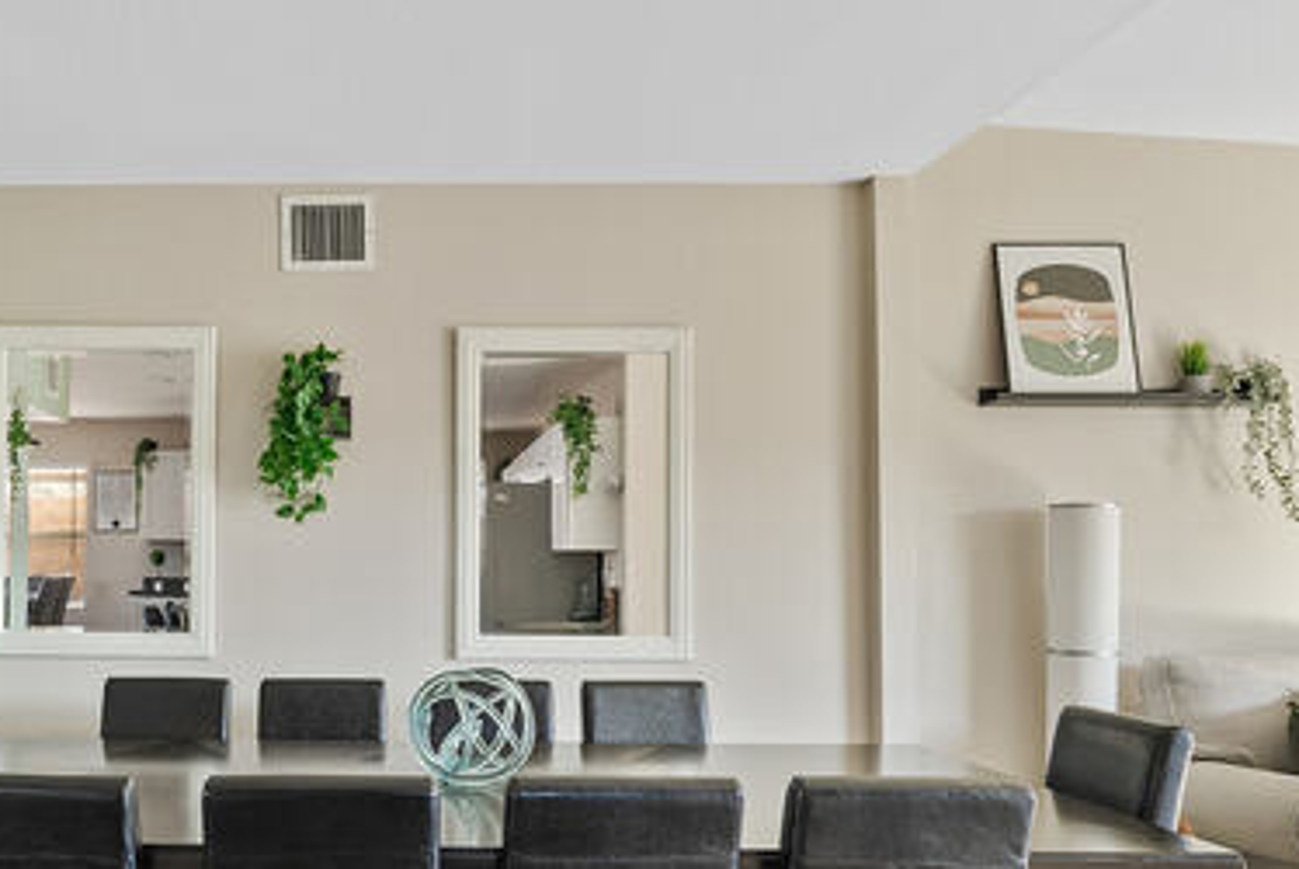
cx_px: 358
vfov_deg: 40.8
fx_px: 1156
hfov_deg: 56.4
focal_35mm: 32
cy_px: 556
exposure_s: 2
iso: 100
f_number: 8
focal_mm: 16
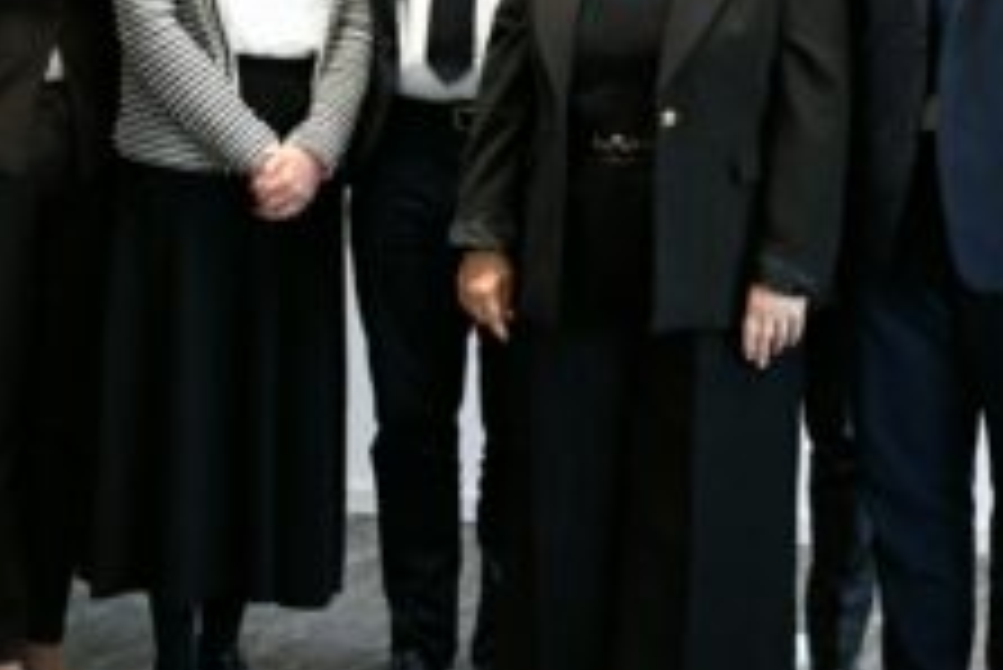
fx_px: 2593
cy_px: 94
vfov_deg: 14.6
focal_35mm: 93
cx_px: 927
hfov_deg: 21.4
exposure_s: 1/125
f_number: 4.5
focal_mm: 18
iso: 2500
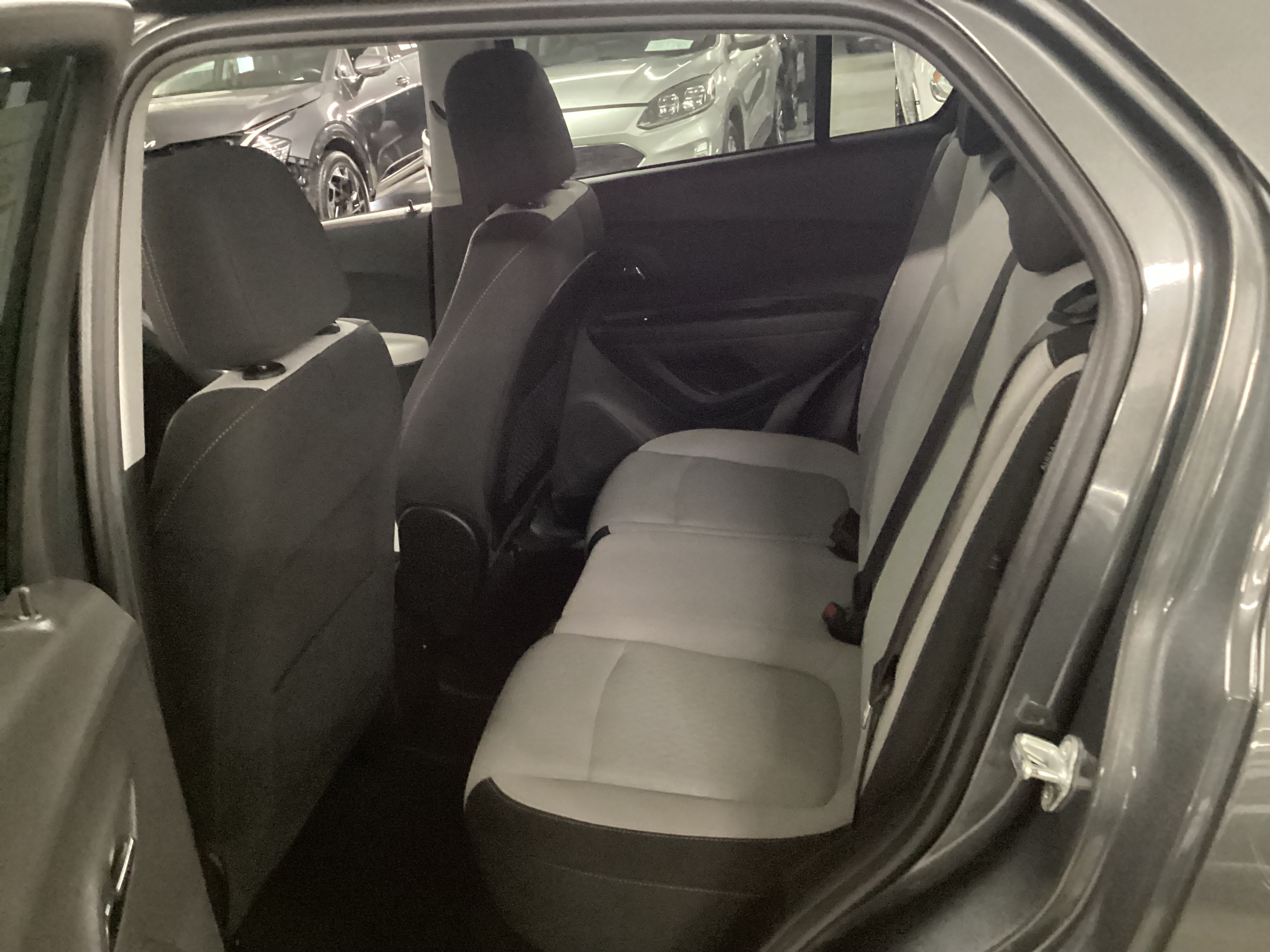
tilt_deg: -24.9
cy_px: 476
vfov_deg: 45.4
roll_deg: +6.3
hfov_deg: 58.4
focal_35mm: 31
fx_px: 1137
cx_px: 635
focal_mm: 3.3
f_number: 2.4
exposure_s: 1/17
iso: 640
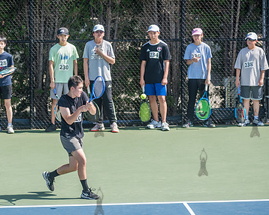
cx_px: 84
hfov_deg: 5.9
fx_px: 2602
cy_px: 123
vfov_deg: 4.7
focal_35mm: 327
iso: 200
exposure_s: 1/1600
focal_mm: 200
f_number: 3.5
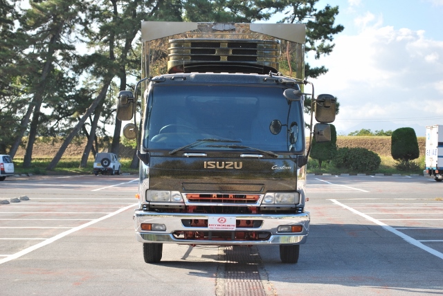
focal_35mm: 75
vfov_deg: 18.2
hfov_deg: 27.0
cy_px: 148
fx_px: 924
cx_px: 222
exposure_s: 1/160
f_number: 6.3
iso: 100
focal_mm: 50
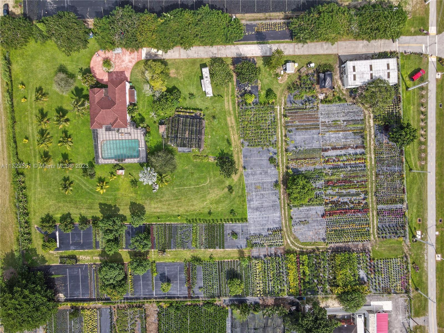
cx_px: 222
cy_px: 166
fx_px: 308
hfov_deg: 71.6
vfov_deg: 56.8
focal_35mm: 24
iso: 100
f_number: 2.8
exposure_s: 1/500
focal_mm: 4.5
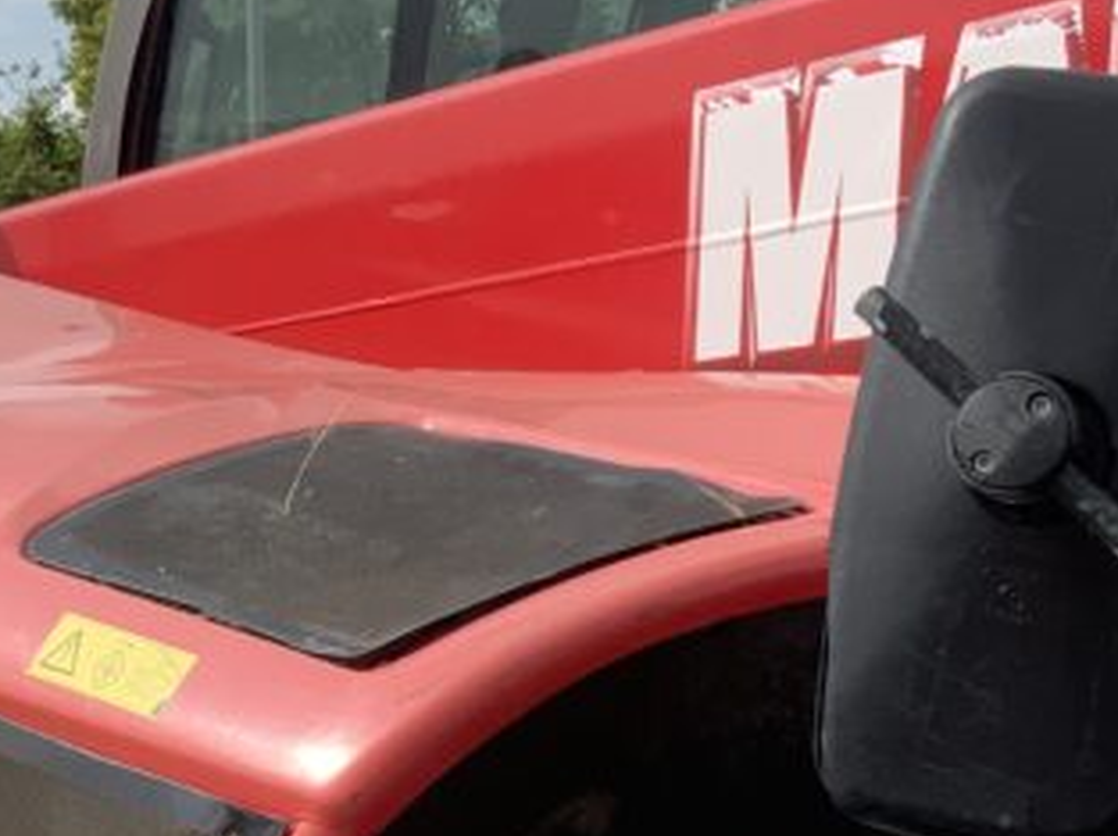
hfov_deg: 20.4
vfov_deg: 15.3
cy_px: 768
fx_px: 3065
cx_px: 214
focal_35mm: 95
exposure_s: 1/1577
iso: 16
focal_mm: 3
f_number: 1.8
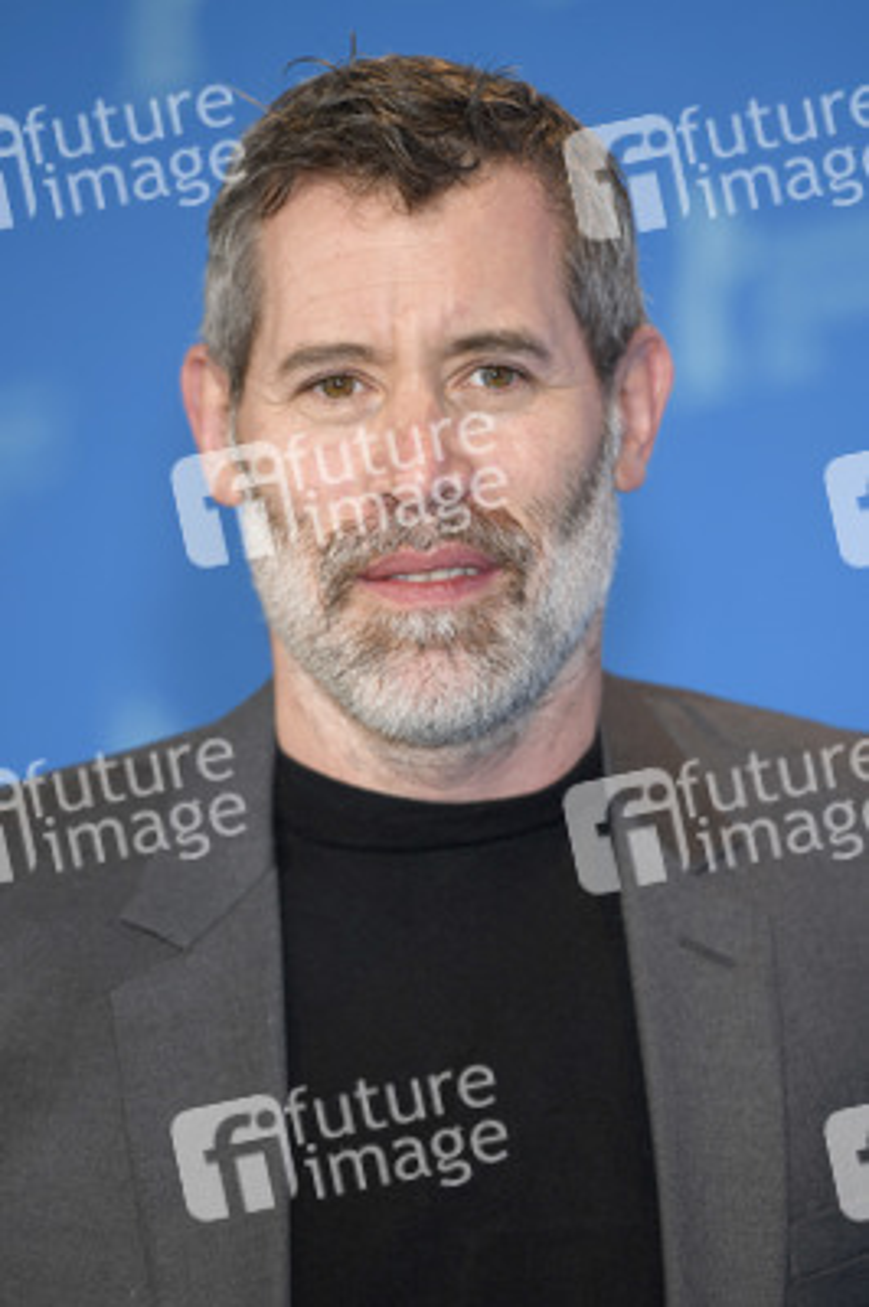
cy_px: 654
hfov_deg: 7.2
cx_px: 434
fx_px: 6891
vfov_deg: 10.8
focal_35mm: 190
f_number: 3.2
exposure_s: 1/500
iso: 640
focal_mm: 190
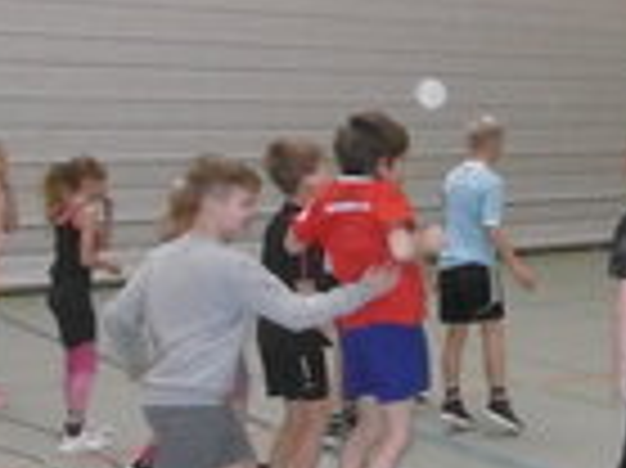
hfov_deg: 24.7
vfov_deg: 21.3
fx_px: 1247
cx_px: 802
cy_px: 220
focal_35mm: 69
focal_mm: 4.3
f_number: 3.1
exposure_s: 1/125
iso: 800
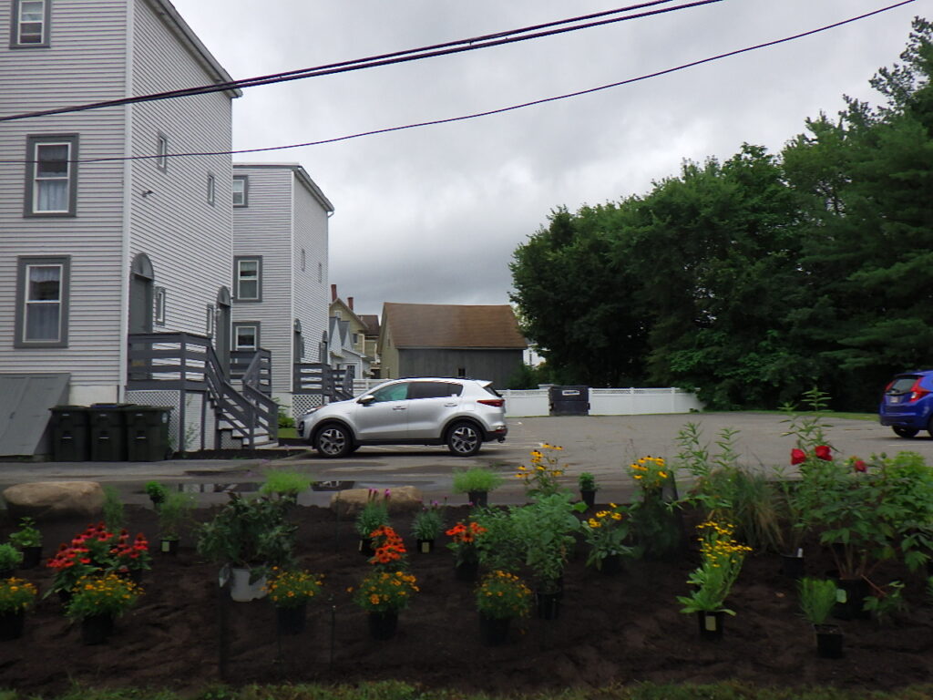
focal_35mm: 28
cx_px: 466
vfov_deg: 49.7
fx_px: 755
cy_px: 350
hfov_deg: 63.4
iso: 125
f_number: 4.2
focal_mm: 5
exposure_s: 1/125
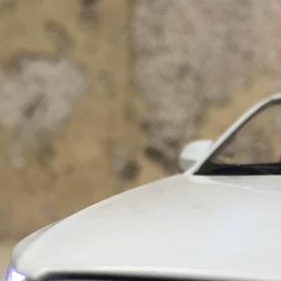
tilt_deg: -10.9
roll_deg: -1.6
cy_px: 276
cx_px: 325
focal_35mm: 72
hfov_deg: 22.4
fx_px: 661
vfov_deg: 23.1
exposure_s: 1/33
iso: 40
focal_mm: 4.15
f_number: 2.2
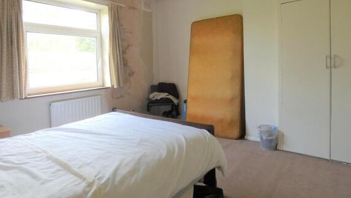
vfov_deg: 50.9
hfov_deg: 81.2
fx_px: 205
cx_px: 174
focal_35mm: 22
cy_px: 71
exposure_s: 1/60
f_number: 2.8
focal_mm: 3.6
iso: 200
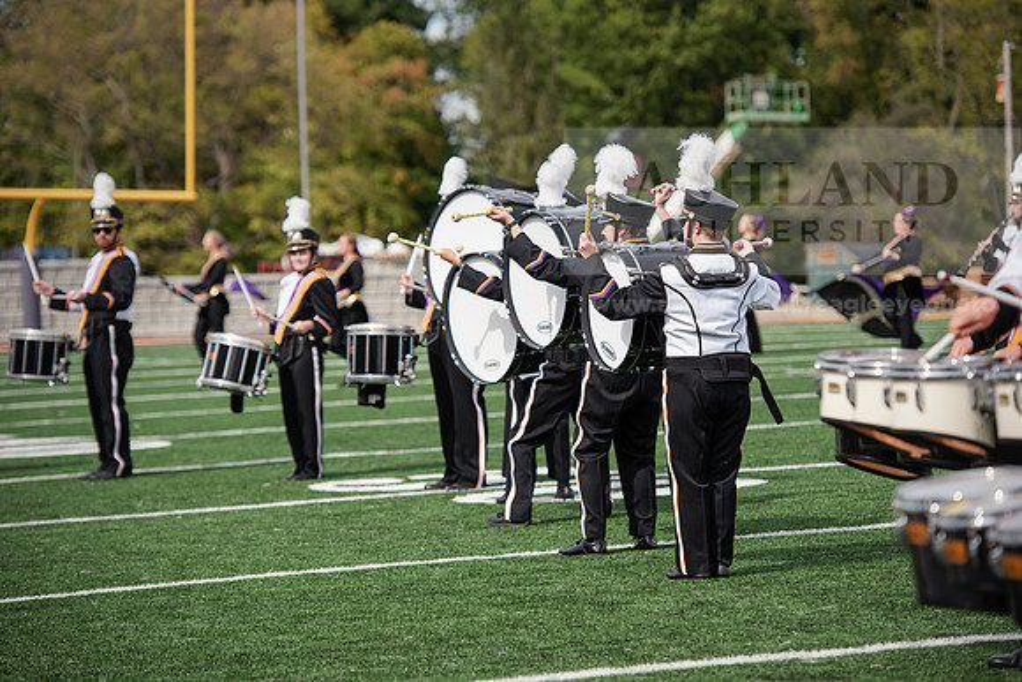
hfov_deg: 15.2
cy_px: 341
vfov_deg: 10.2
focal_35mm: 135
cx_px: 511
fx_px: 3833
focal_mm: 135
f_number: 4
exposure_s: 1/1600
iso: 160
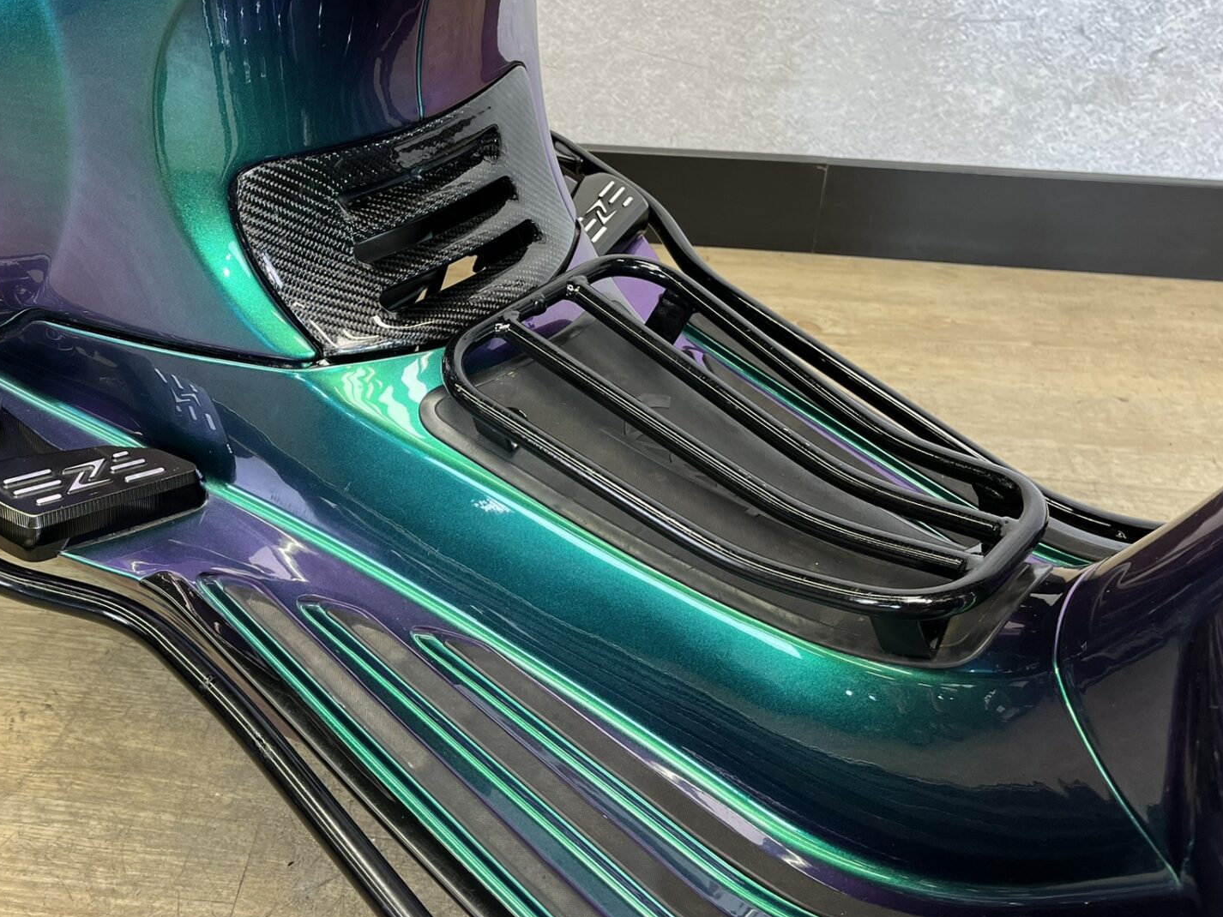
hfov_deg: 52.0
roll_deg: +0.0
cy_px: 311
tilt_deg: -32.8
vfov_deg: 40.2
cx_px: 456
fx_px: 1237
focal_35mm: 35
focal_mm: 5.1
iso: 100
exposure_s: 1/100
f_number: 1.6
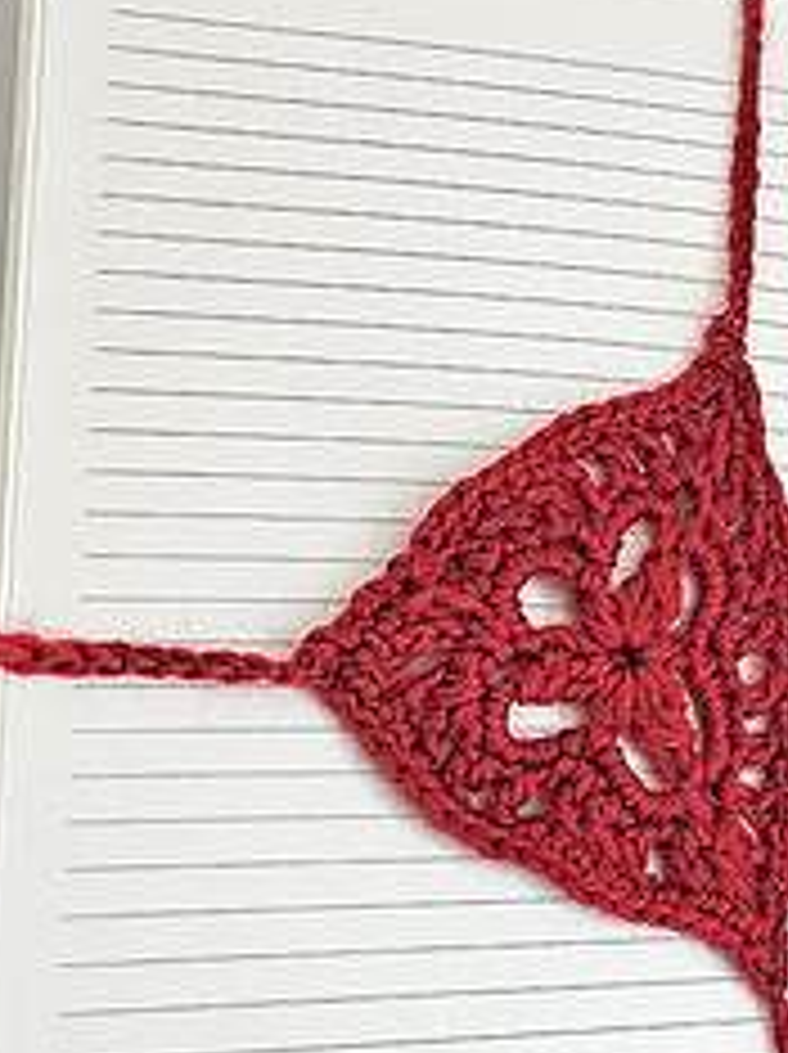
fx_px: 1916
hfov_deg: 21.6
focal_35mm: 63
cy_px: 472
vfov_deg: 30.7
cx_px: 937
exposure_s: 1/142
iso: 250
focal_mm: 6.3
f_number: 1.7
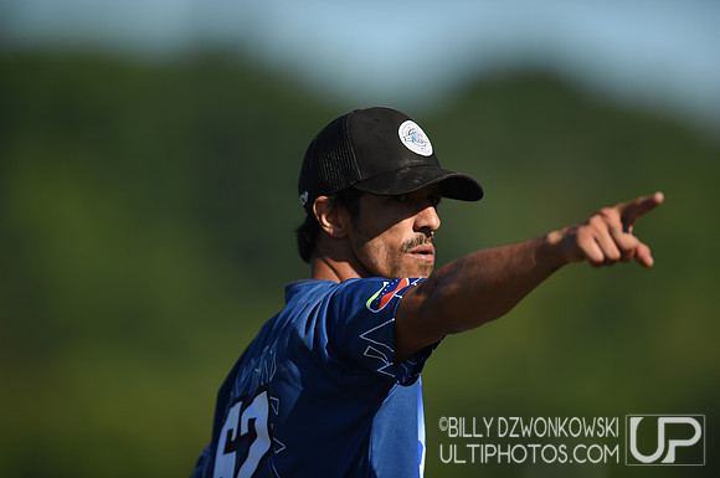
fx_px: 7989
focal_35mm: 400
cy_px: 239
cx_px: 360
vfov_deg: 3.4
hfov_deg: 5.2
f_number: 3.5
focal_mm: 400
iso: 100
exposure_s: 1/2000
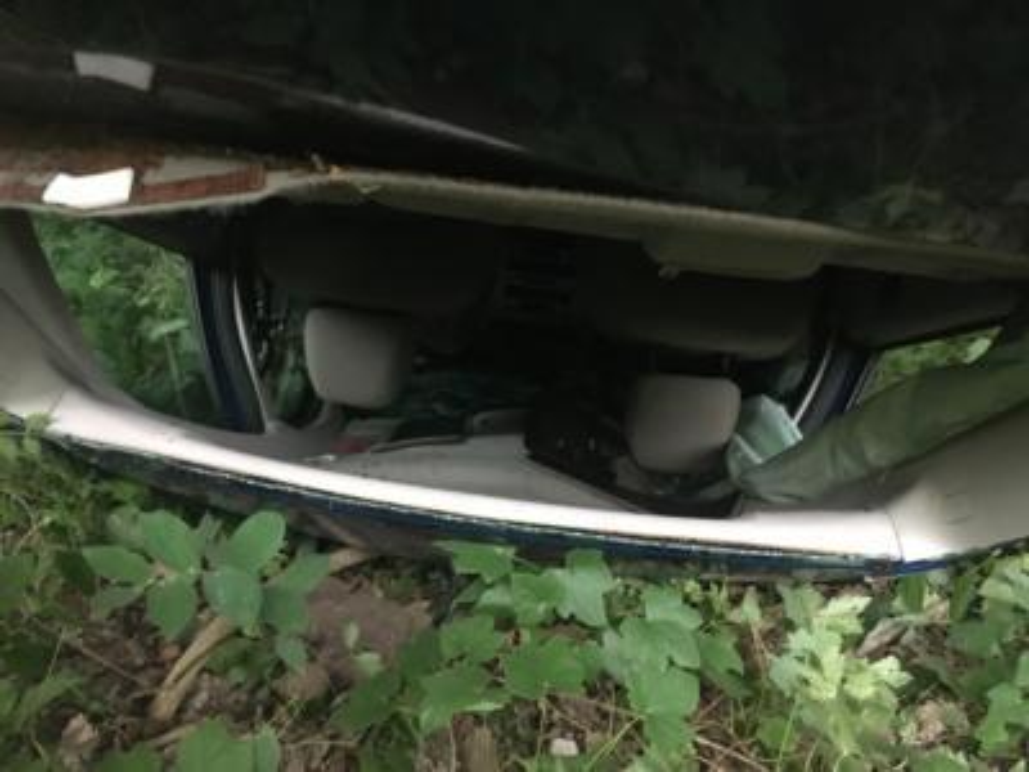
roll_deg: +0.1
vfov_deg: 48.2
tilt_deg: -33.0
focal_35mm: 29
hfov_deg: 61.7
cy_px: 386
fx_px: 862
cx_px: 514
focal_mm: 4.15
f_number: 2.2
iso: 320
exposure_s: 1/15
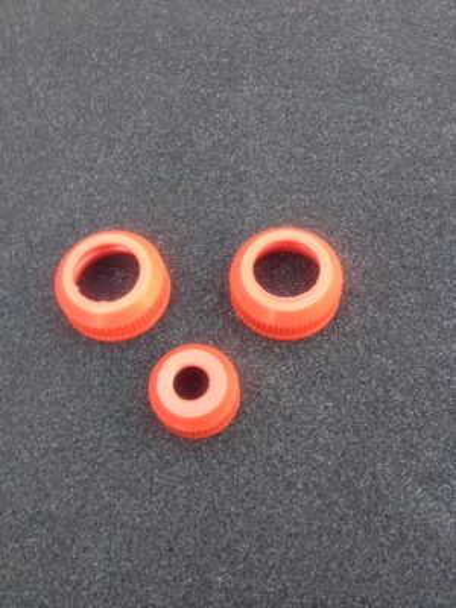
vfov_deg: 52.6
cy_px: 304
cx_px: 228
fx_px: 615
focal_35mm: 35
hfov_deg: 40.7
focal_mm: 4.28
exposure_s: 1/24
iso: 64
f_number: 2.4
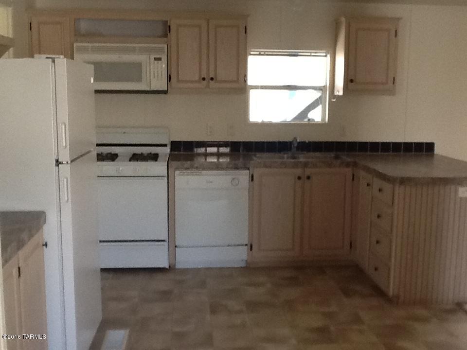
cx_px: 234
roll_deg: +0.3
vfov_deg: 32.9
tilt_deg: -6.6
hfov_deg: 42.9
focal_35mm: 44
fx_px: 594
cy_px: 175
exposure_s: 1/30
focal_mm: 2.03
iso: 125
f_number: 2.4
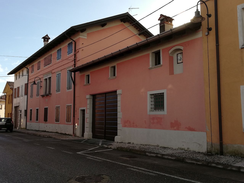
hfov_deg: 52.6
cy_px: 92
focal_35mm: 35
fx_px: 247
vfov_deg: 40.7
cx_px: 122
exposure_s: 1/778
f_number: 2.2
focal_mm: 3.81
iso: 50
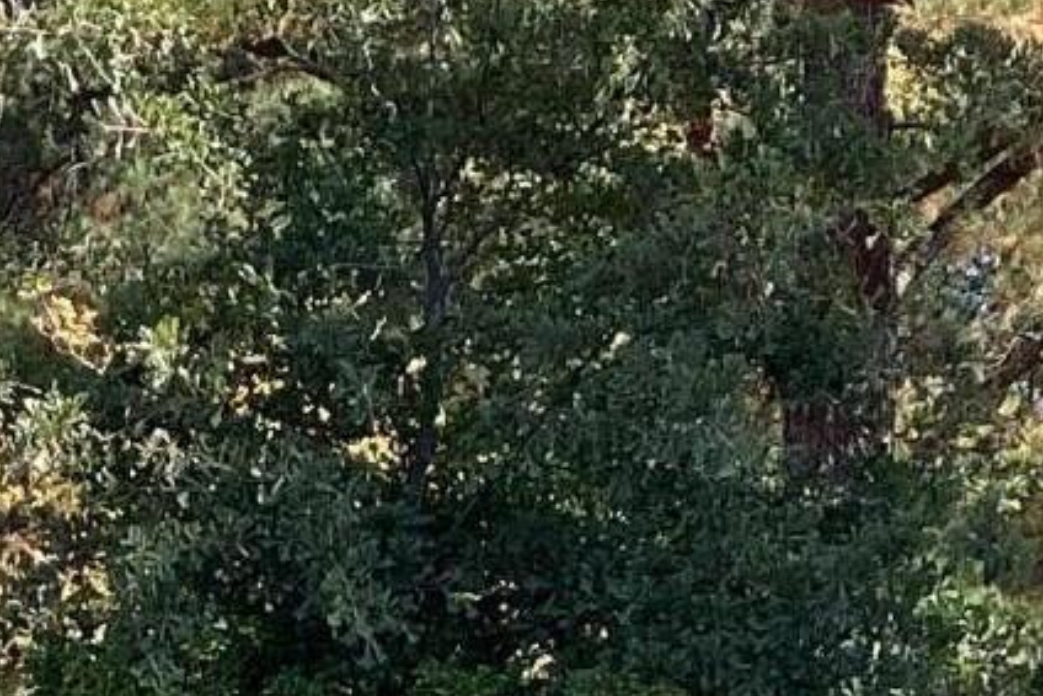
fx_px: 4405
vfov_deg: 8.9
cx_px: 239
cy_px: 930
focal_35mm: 152
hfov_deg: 13.4
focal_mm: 3.3
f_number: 2.4
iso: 25
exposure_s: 1/187
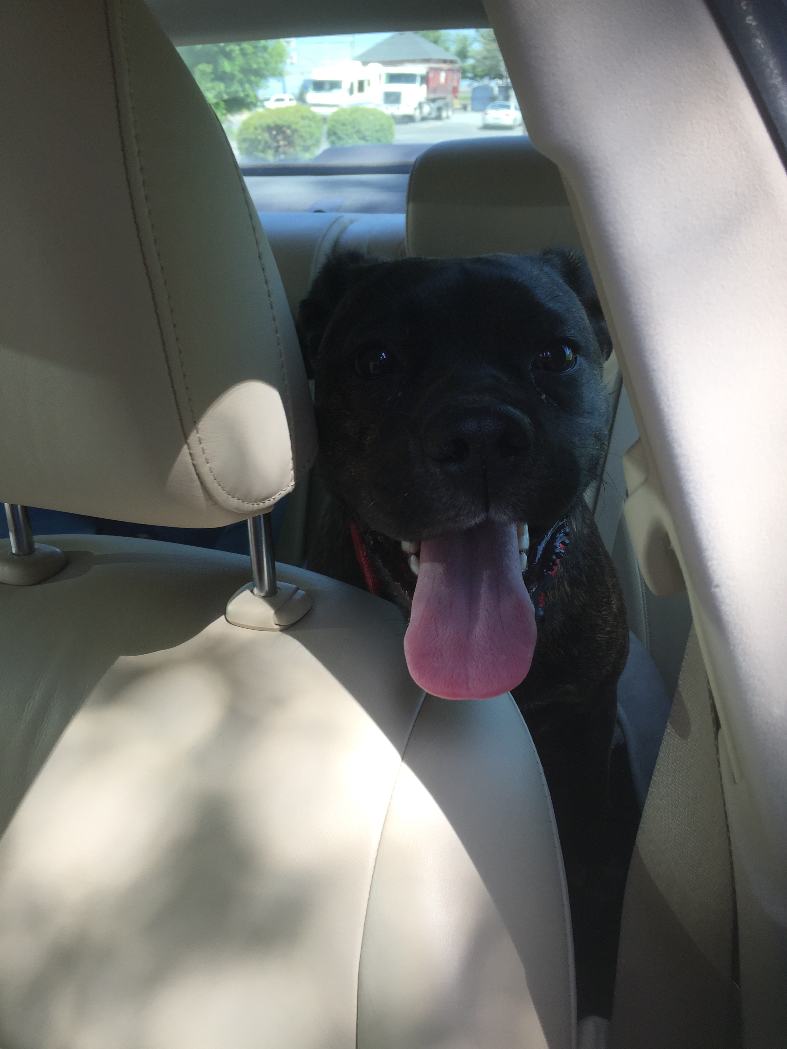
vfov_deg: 61.7
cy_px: 524
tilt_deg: -22.9
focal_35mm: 29
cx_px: 394
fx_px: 879
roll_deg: +0.1
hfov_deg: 48.2
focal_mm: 4.15
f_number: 2.2
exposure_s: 1/265
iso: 32
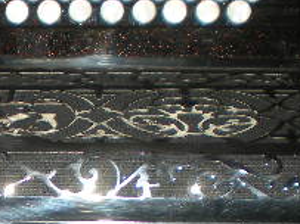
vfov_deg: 12.0
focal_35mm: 120
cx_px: -13
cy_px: 279
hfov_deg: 16.0
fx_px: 1039
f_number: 3.1
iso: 64
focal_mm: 6.3
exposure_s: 1/60
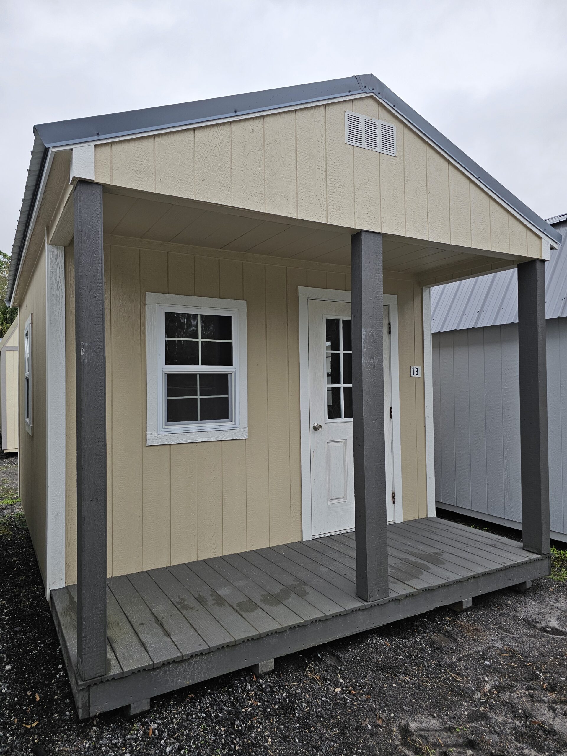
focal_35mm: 23
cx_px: 284
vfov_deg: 73.9
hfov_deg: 58.9
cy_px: 378
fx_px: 502
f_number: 1.7
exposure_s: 1/207
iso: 50
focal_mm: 6.3
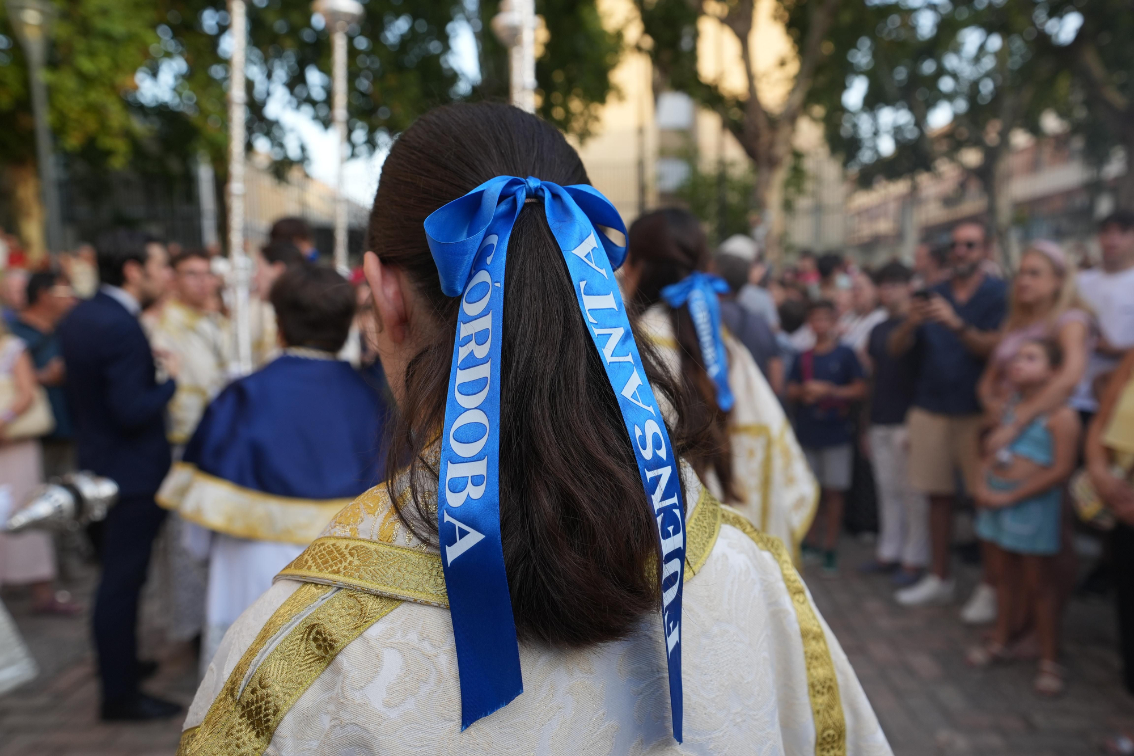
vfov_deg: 46.4
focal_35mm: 28
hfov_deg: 65.5
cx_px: 567
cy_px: 378
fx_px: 882
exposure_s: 1/320
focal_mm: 28
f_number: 4
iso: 640
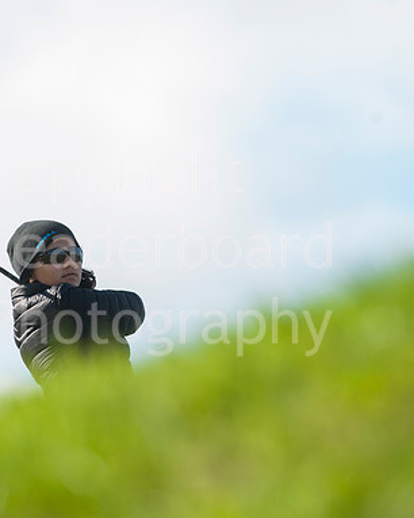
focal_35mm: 426
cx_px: 161
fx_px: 6530
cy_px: 258
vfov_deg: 4.5
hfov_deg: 3.6
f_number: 6.3
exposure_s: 1/3200
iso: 500
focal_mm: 300
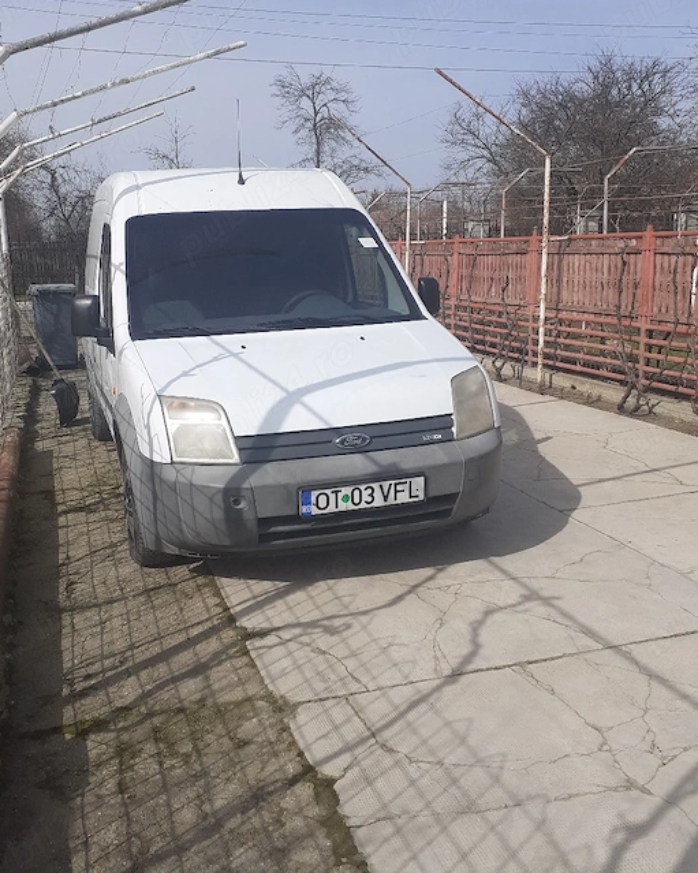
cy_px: 439
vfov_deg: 54.2
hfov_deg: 44.5
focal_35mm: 33
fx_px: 852
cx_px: 320
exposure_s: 1/3333
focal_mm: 3.6
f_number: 1.9
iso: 40
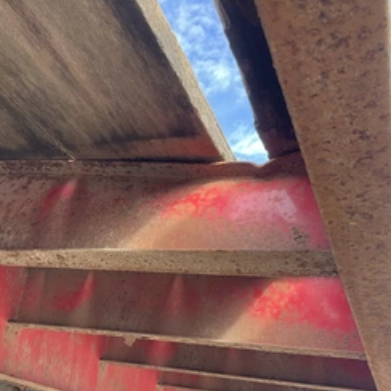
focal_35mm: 42
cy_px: 229
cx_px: 112
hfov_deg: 39.3
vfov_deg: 39.9
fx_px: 537
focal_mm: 3
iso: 40
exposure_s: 1/122
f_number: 1.8
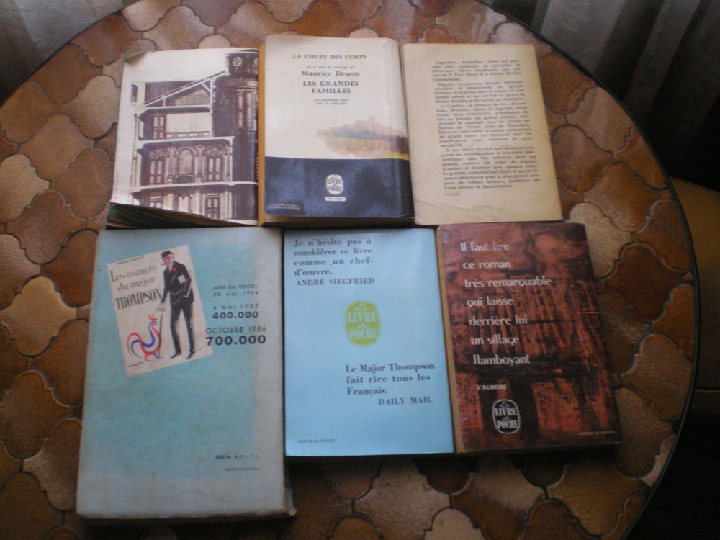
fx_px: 790
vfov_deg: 37.7
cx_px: 360
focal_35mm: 38
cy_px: 270
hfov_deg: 49.0
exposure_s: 1/50
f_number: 3.1
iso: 400
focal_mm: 6.3
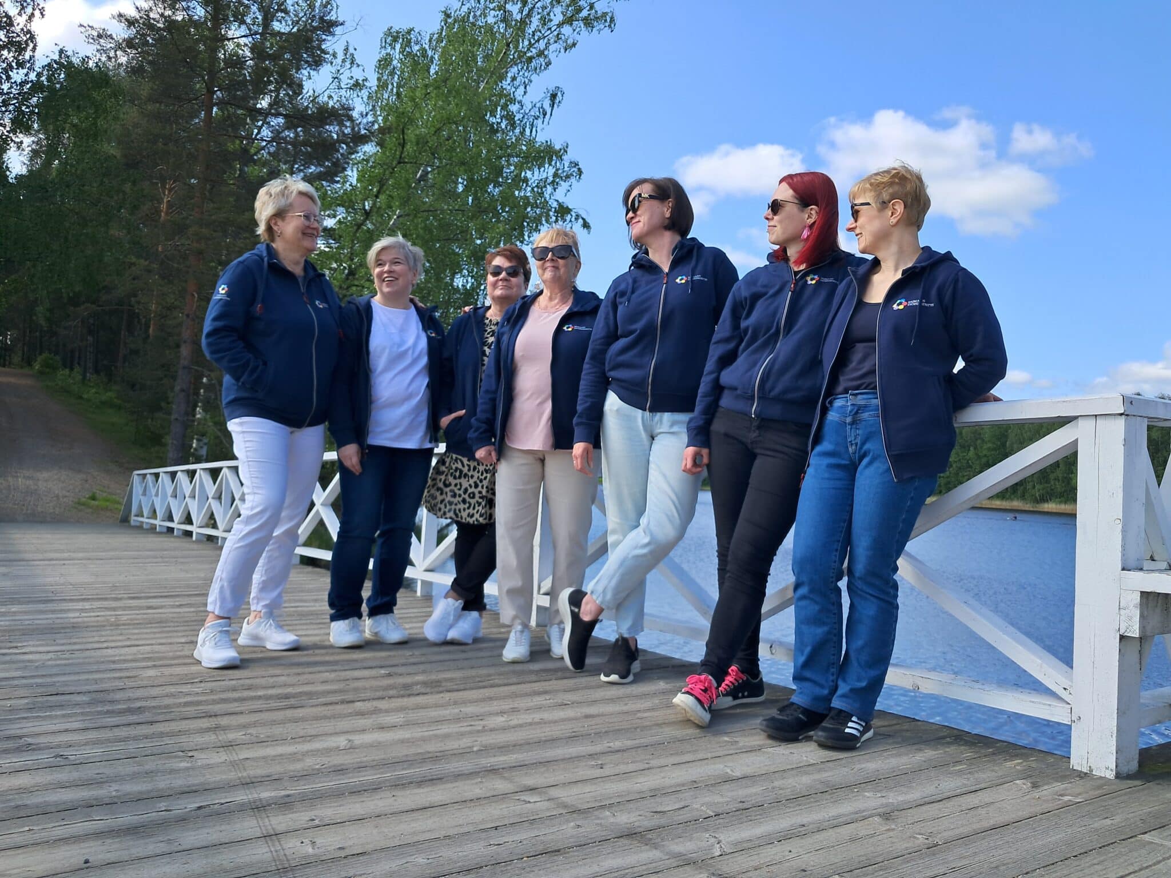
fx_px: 913
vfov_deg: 51.4
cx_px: 586
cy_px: 439
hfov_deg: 65.3
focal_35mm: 27
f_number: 1.8
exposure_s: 1/546
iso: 50
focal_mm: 4
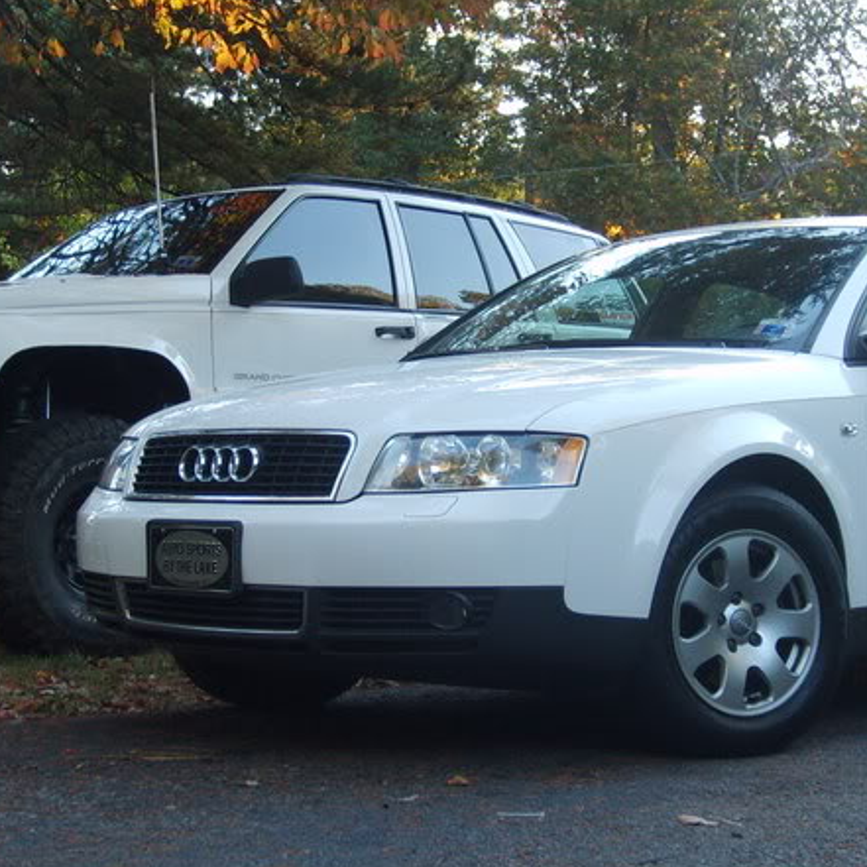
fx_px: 1955
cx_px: 446
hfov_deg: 25.0
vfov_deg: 25.0
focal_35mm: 69
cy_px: 427
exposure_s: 1/45
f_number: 3
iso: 56
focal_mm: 7.2
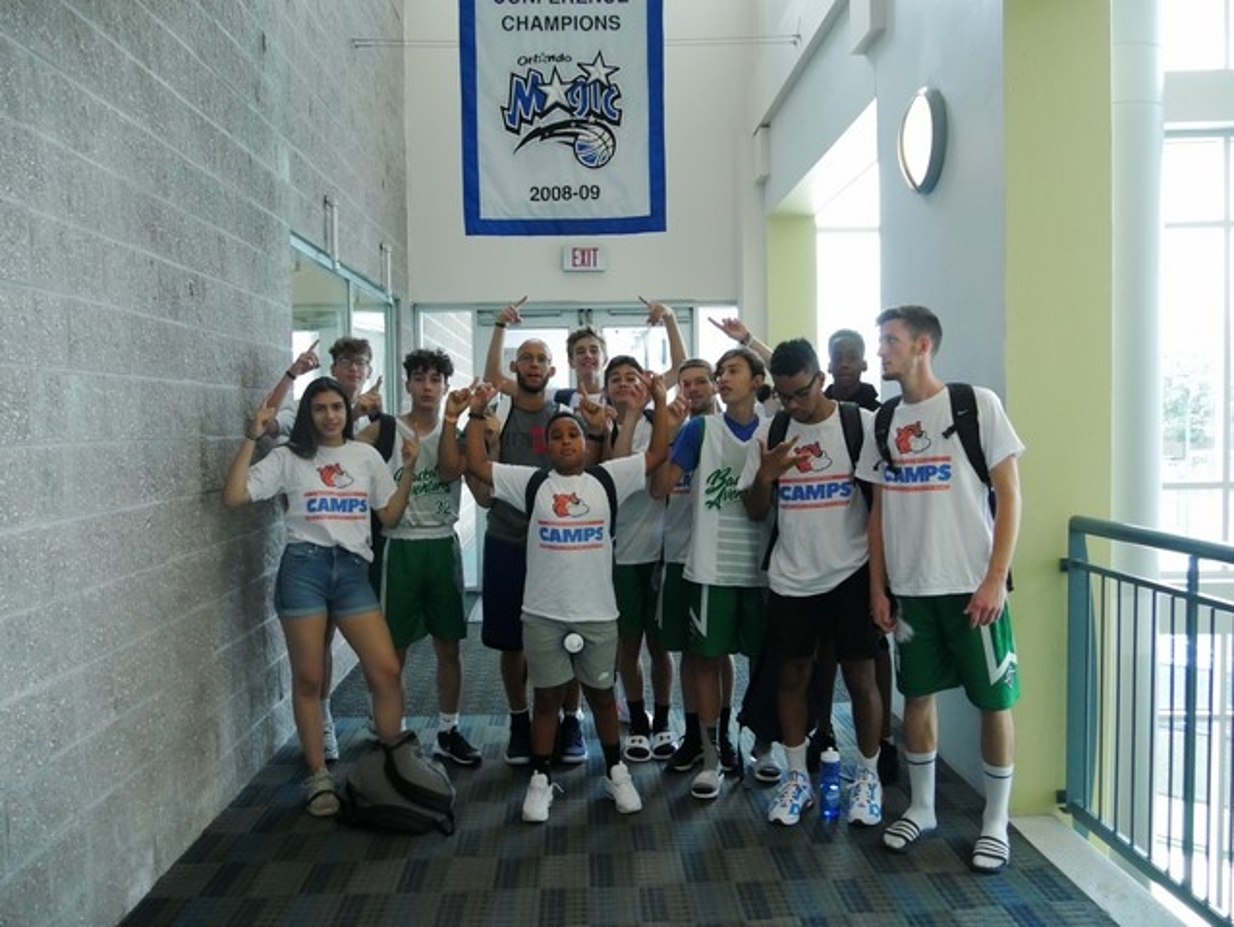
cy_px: 464
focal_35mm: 28
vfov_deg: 49.8
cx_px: 617
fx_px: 999
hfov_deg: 63.4
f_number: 4
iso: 3200
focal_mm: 14
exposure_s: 1/320
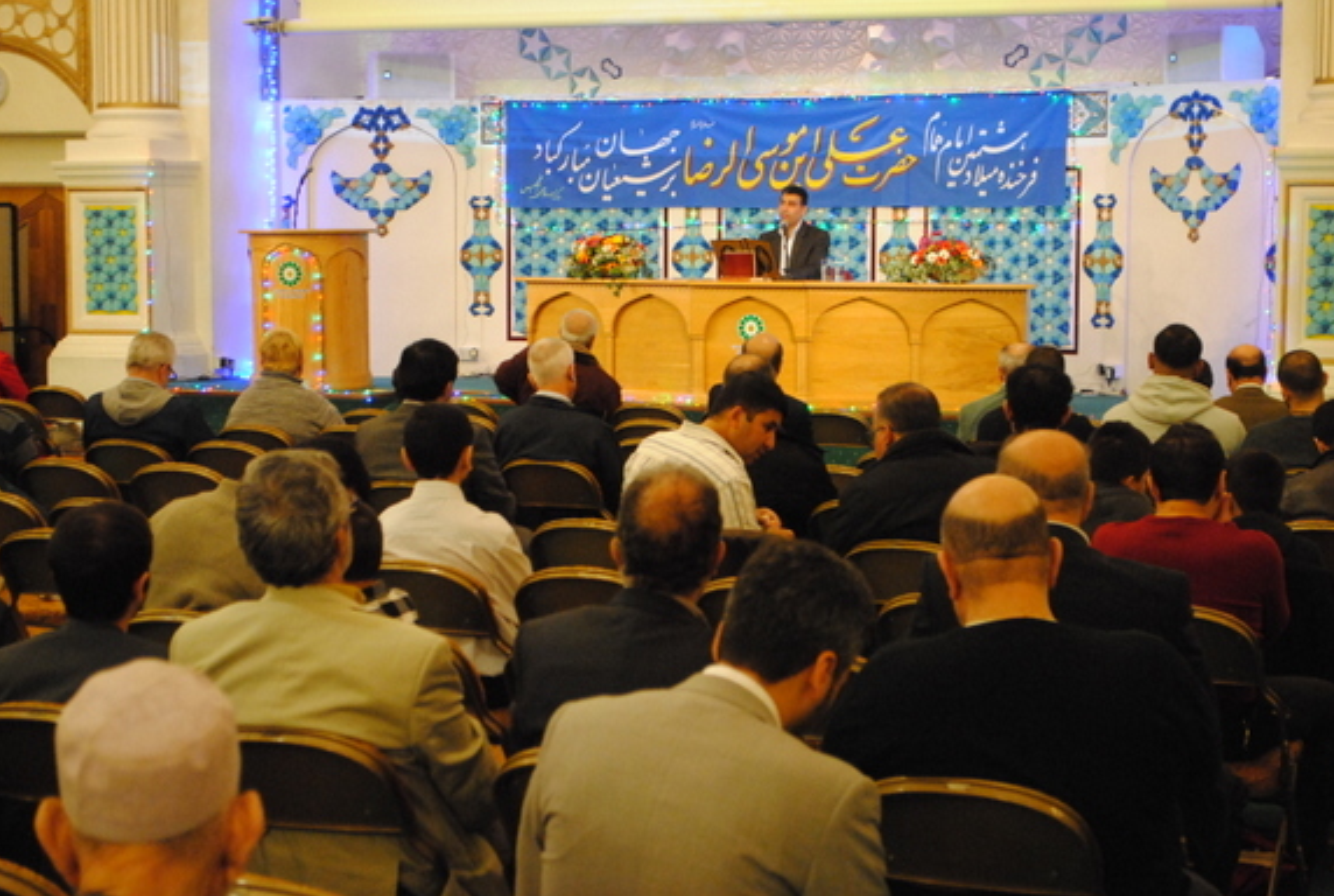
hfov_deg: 28.8
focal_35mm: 70
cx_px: 662
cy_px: 446
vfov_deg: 19.5
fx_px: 2599
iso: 1600
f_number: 5.3
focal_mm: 46
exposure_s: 1/15
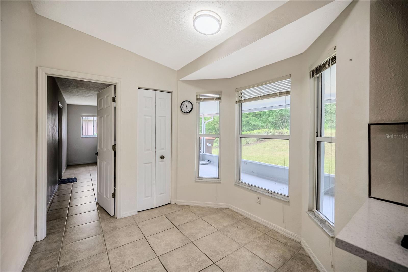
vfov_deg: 81.3
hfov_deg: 104.2
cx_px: 204
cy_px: 136
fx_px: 159
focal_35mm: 14
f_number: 3.5
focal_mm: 14
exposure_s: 1/8000
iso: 3200
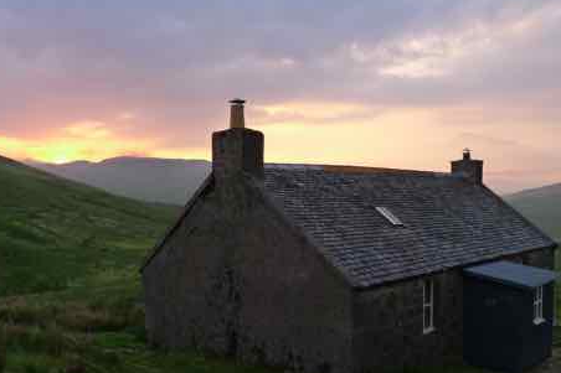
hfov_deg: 55.8
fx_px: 530
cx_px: 284
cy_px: 253
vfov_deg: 38.3
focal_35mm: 34
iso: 125
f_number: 8
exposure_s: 1/13
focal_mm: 5.1
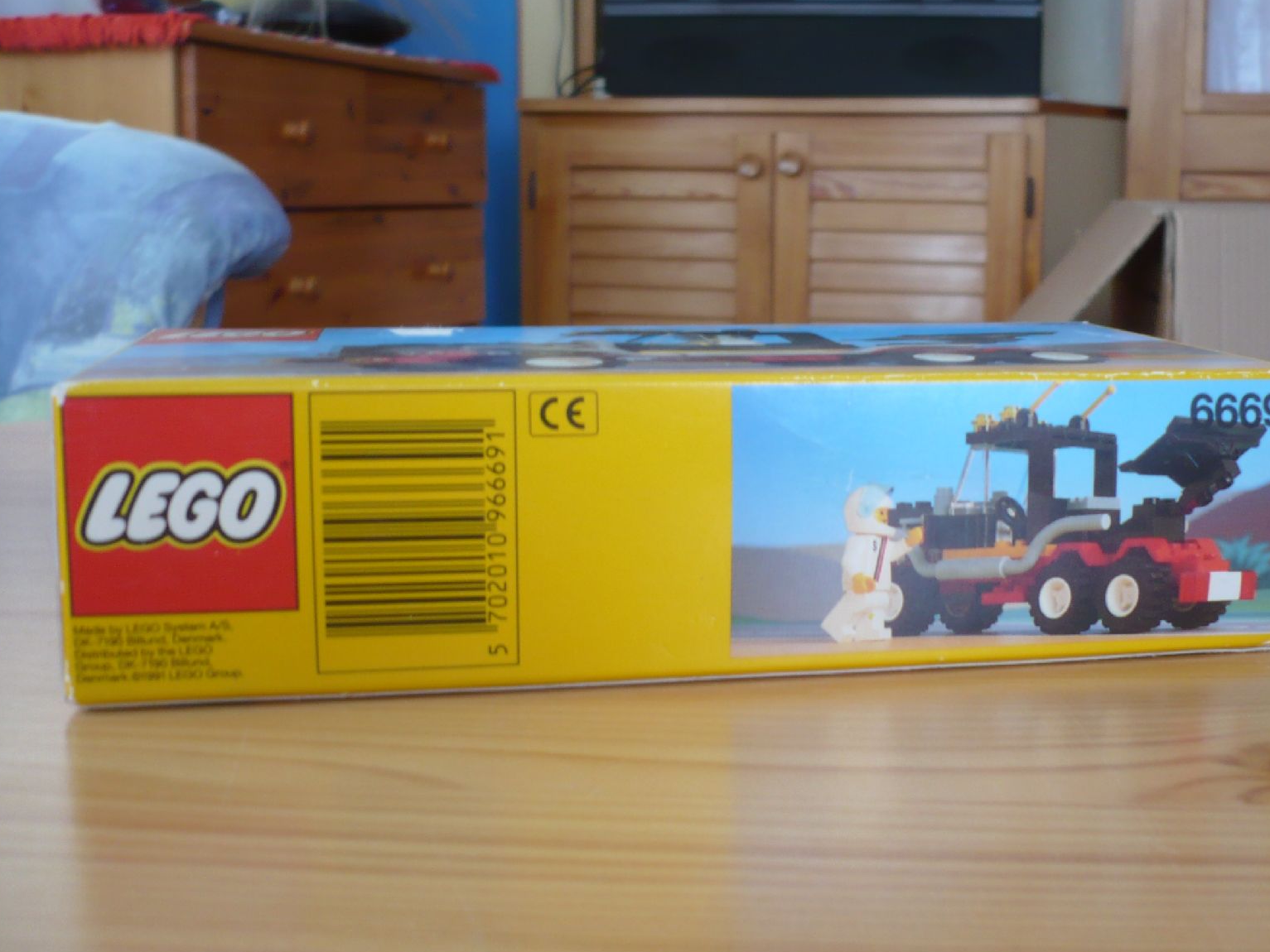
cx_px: 777
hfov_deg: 41.8
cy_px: 424
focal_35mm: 45
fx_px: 1651
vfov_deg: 32.2
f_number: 2.8
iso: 100
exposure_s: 1/15
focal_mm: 5.8
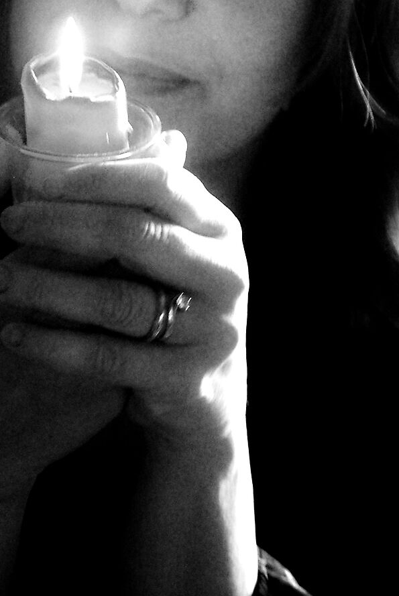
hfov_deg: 8.5
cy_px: 33
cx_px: 77
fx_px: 2686
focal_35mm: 162
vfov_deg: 12.5
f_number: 3.2
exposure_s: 1/40
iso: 800
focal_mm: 40
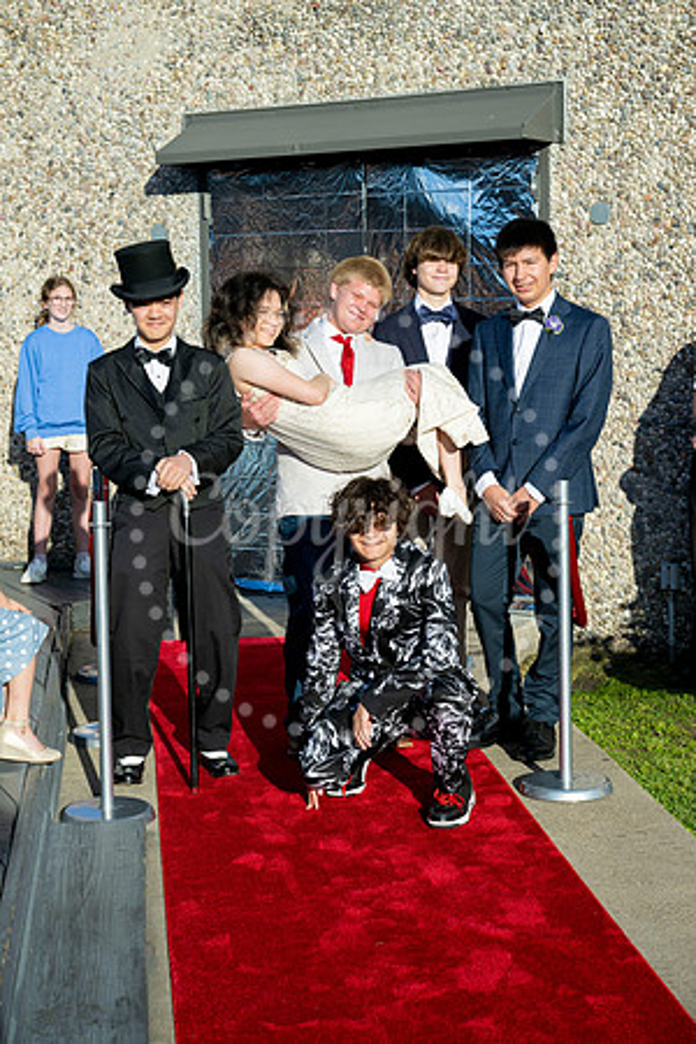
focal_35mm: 62
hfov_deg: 21.9
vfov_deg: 32.4
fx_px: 1798
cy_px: 522
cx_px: 348
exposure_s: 1/3200
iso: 400
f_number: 5.6
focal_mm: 62
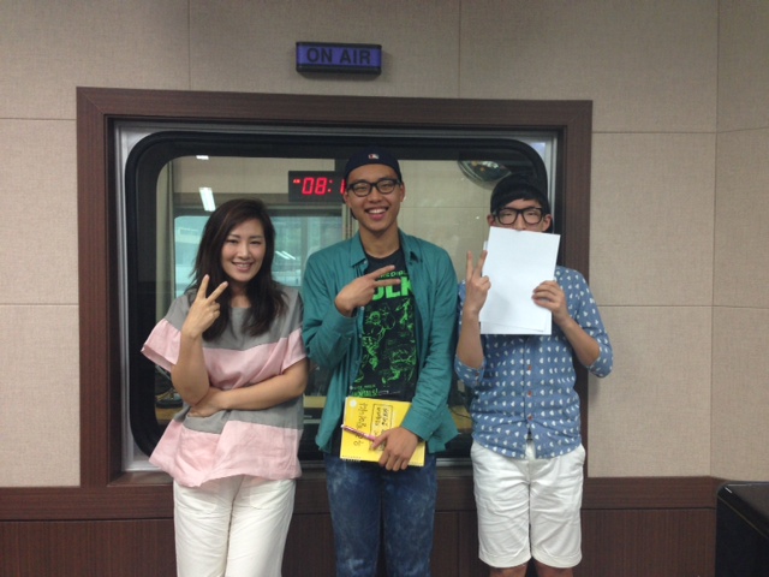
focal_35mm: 33
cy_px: 288
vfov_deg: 42.9
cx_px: 384
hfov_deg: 55.4
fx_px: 733
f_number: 2.4
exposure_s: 1/20
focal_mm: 4.12
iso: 80
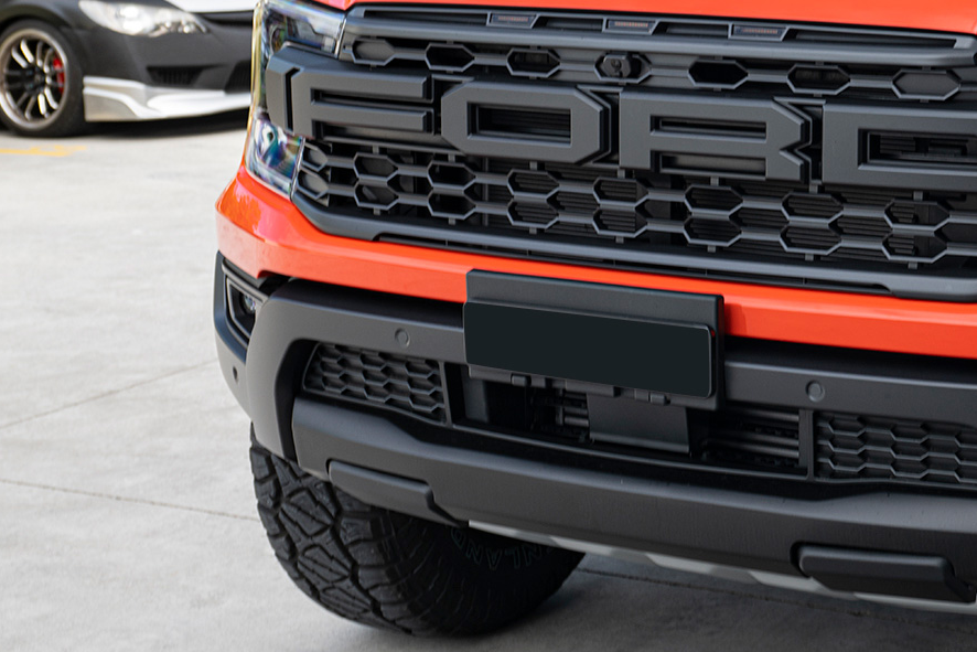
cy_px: 124
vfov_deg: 20.7
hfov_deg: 29.1
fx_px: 1764
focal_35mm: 65
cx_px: 959
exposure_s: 1/80
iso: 100
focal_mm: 32
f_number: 4.5
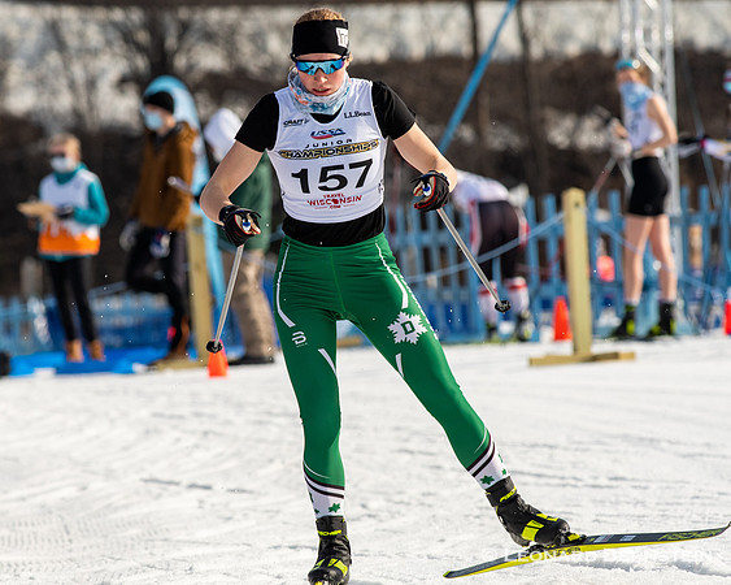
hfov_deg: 3.8
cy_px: 292
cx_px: 292
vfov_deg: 3.1
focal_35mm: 507
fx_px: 10961
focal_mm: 300
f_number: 7.1
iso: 400
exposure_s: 1/2000
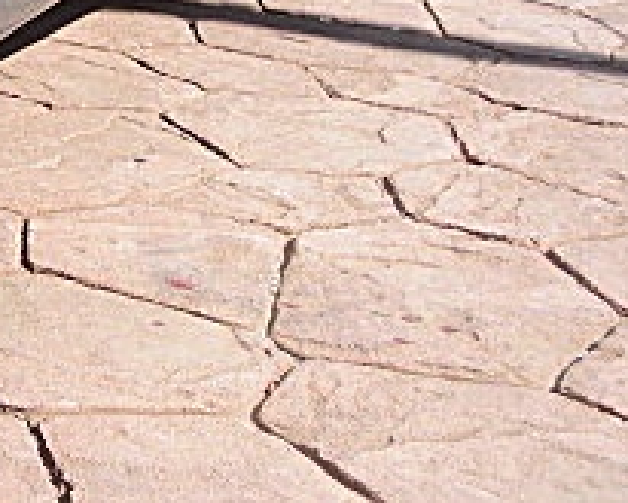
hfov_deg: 16.6
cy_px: 46
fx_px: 2027
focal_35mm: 109
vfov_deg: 14.0
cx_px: -183
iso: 50
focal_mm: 6.3
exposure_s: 1/640
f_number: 2.8
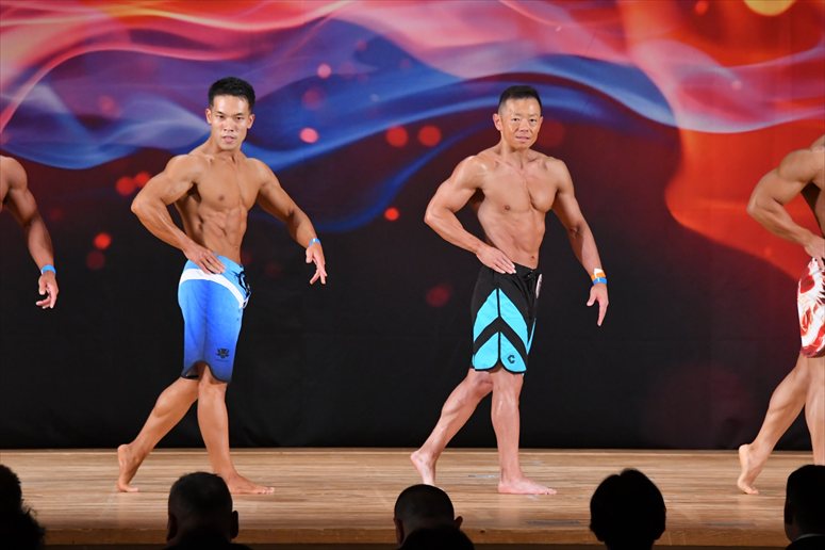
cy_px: 275
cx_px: 412
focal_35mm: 225
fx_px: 5154
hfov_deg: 9.2
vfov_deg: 6.1
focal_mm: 150
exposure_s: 1/400
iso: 3600
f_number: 5.6
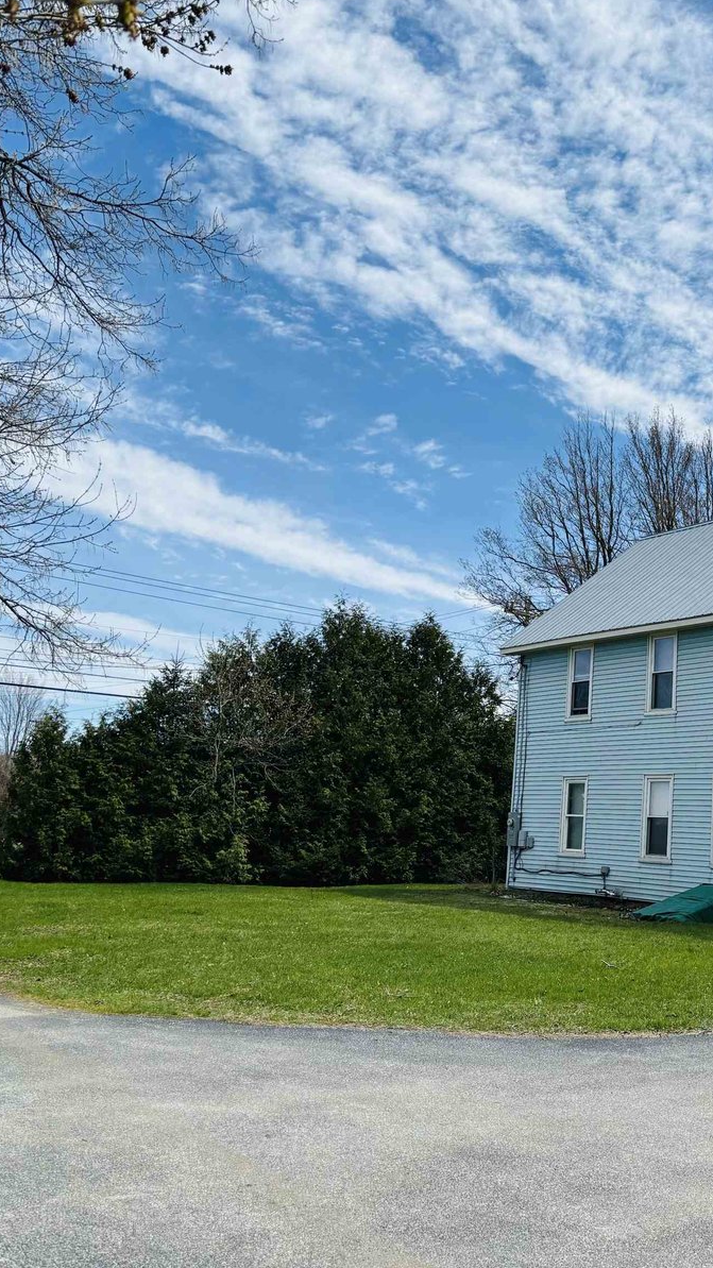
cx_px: 652
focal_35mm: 38
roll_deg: -2.3
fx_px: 1277
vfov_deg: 52.8
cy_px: 631
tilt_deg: +8.4
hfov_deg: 29.8
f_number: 1.6
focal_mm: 5.96
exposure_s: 1/4425
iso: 50
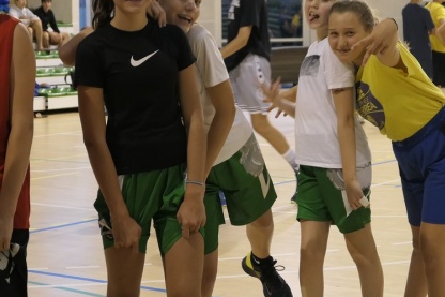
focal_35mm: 106
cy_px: 143
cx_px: 127
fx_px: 1310
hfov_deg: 19.2
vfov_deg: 12.9
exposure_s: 1/100
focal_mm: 18
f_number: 2.8
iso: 500
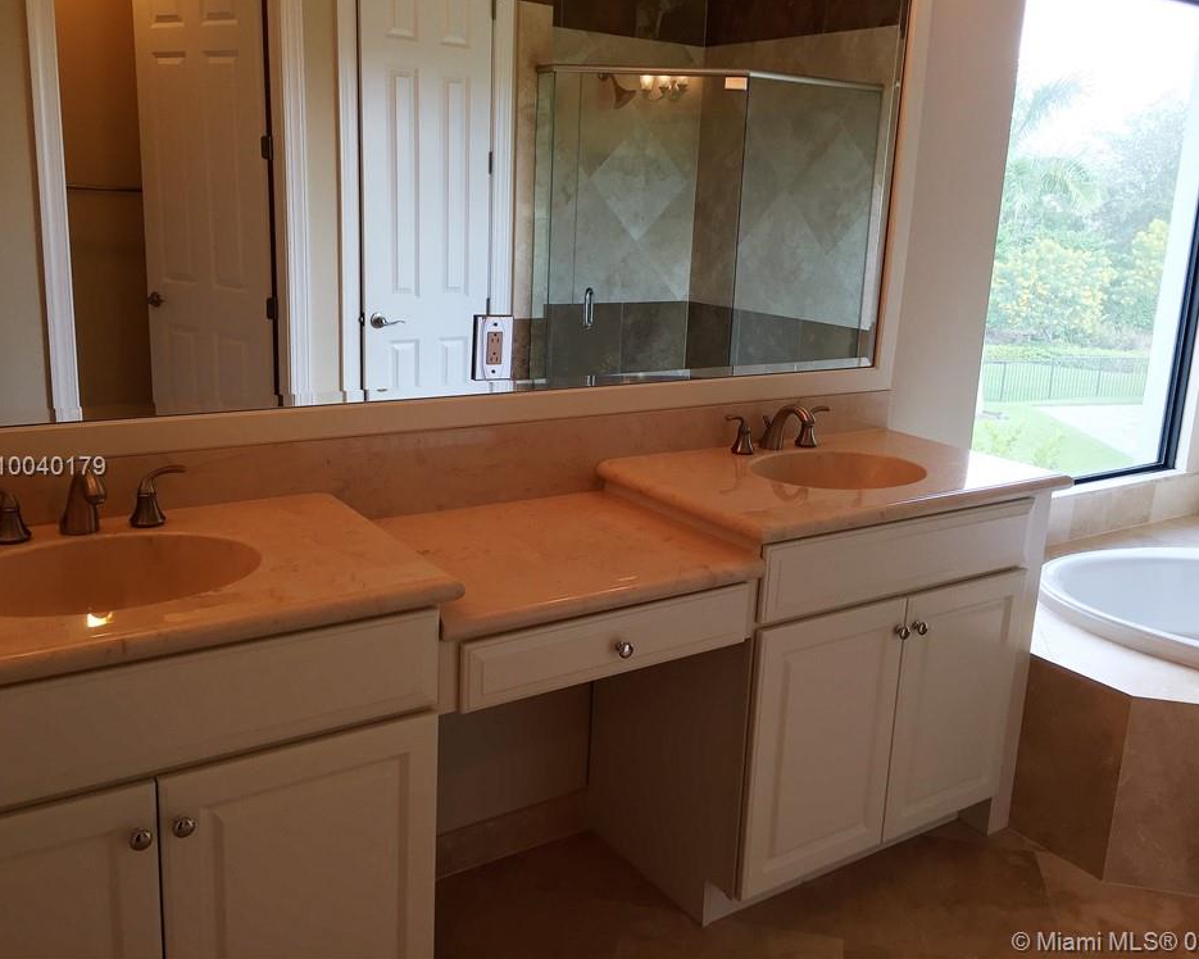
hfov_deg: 57.2
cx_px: 630
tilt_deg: -13.0
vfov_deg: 47.1
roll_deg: -3.1
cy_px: 468
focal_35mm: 31
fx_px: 1100
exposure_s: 1/60
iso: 32
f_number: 2.2
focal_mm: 4.15
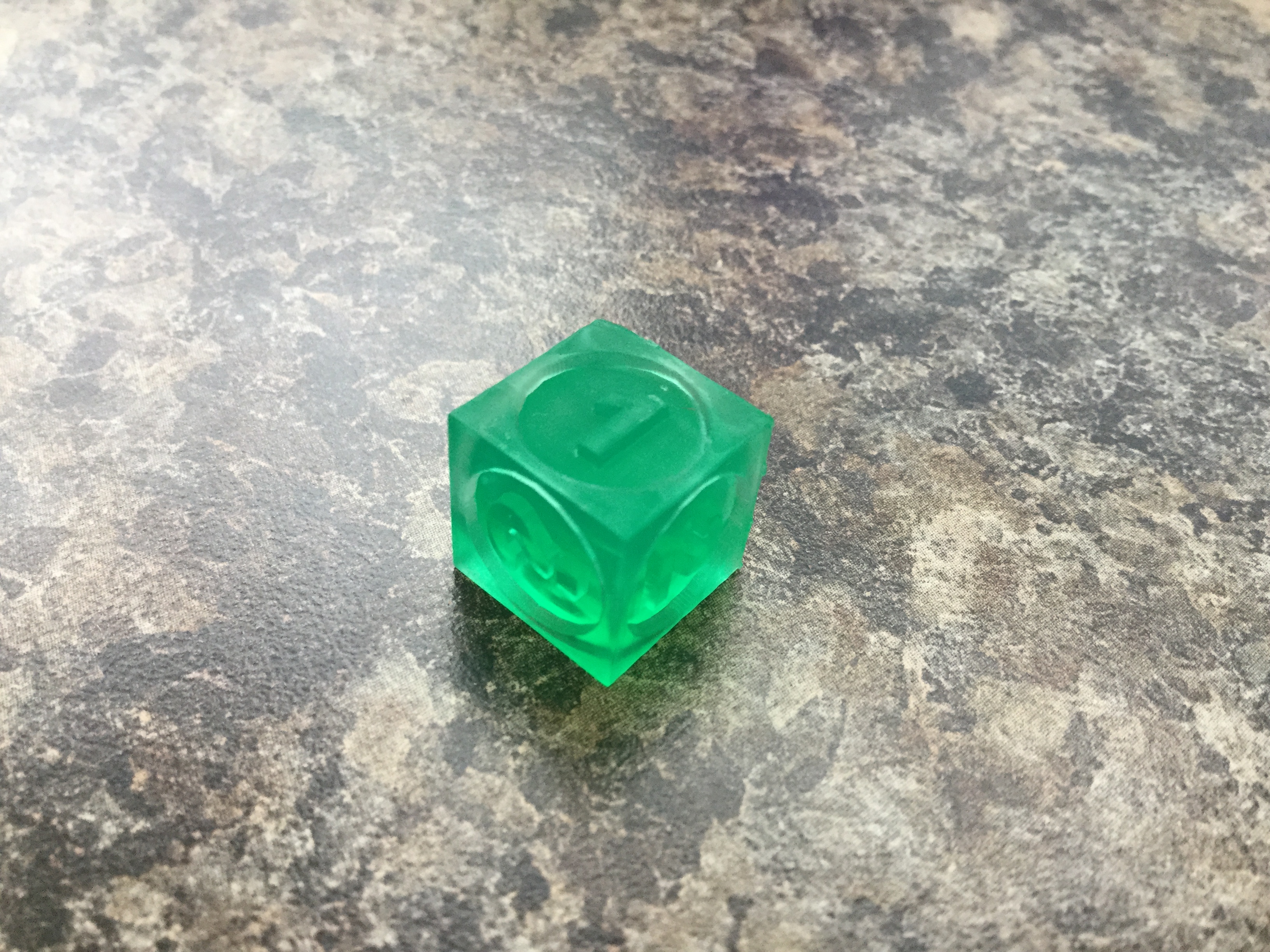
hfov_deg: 58.4
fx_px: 1137
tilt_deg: -46.8
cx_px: 635
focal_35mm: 31
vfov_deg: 45.4
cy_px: 476
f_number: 2.4
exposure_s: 1/30
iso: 80
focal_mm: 3.3
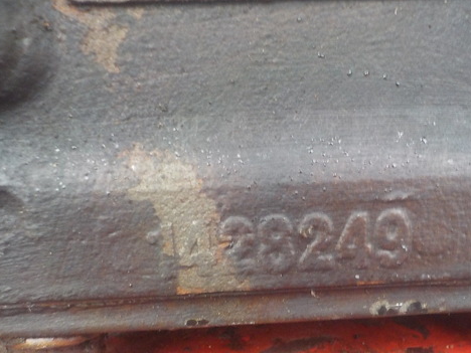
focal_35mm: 41
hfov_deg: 45.3
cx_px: 298
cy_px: 240
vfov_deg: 34.7
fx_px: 558
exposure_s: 1/20
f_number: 3.3
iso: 400
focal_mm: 4.1
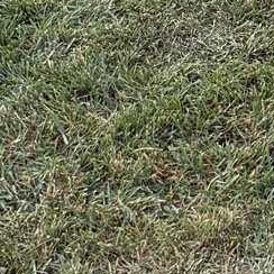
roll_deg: -1.7
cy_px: -385
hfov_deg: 8.6
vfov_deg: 8.1
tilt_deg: -15.8
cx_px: 377
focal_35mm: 200
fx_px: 1791
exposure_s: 1/201
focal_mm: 6.76
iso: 80
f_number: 1.78
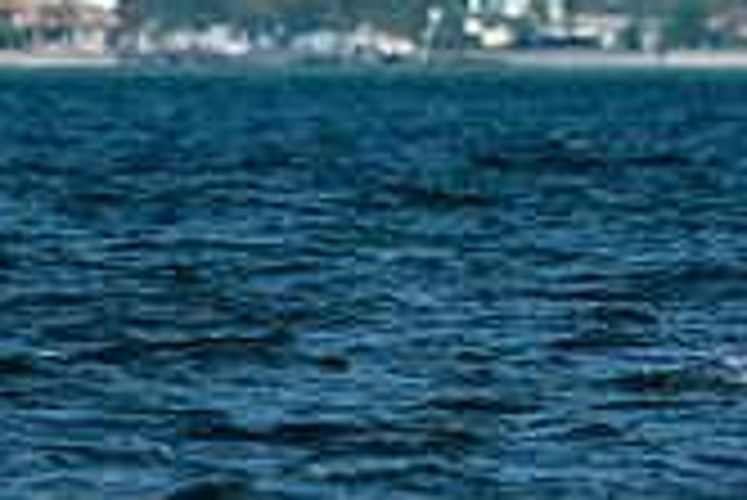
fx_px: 37922
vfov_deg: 0.8
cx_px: 1026
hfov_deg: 1.1
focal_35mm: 1826
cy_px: -262
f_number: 5
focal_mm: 300
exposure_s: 1/5000
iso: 400
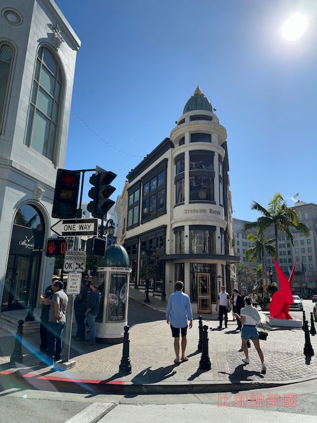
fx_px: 293
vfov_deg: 71.6
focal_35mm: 24
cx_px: 158
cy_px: 212
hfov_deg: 56.8
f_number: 1.78
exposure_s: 1/7042
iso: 80
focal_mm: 6.86
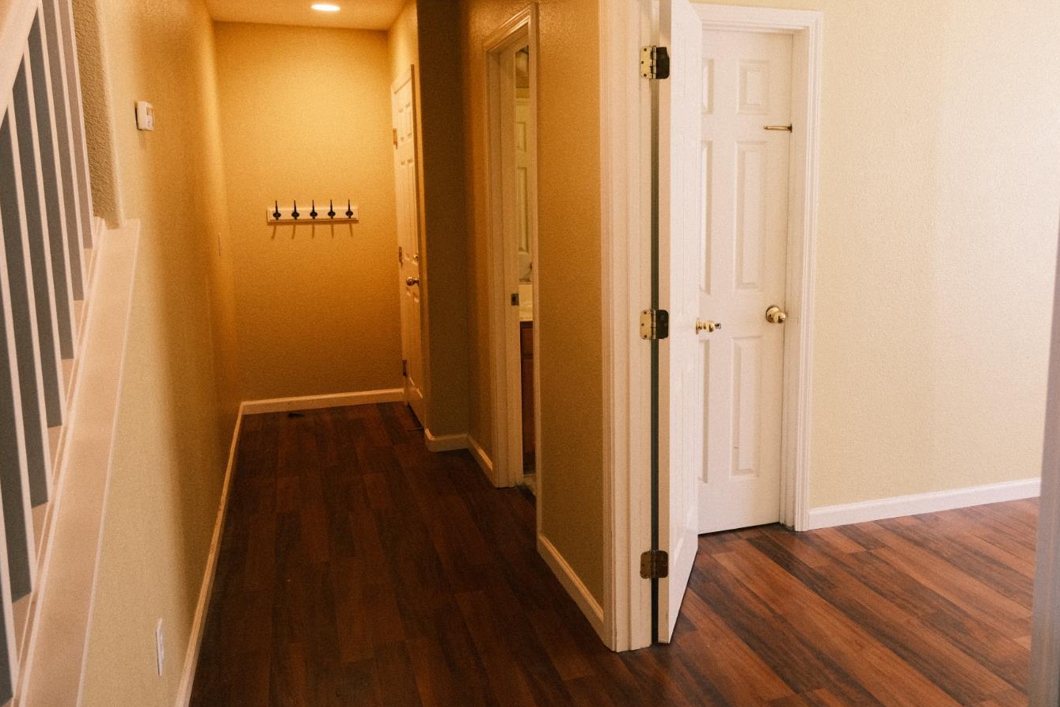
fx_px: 824
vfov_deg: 46.4
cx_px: 587
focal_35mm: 28
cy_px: 322
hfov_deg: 65.3
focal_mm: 16.5
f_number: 4
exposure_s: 1/90
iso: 1600
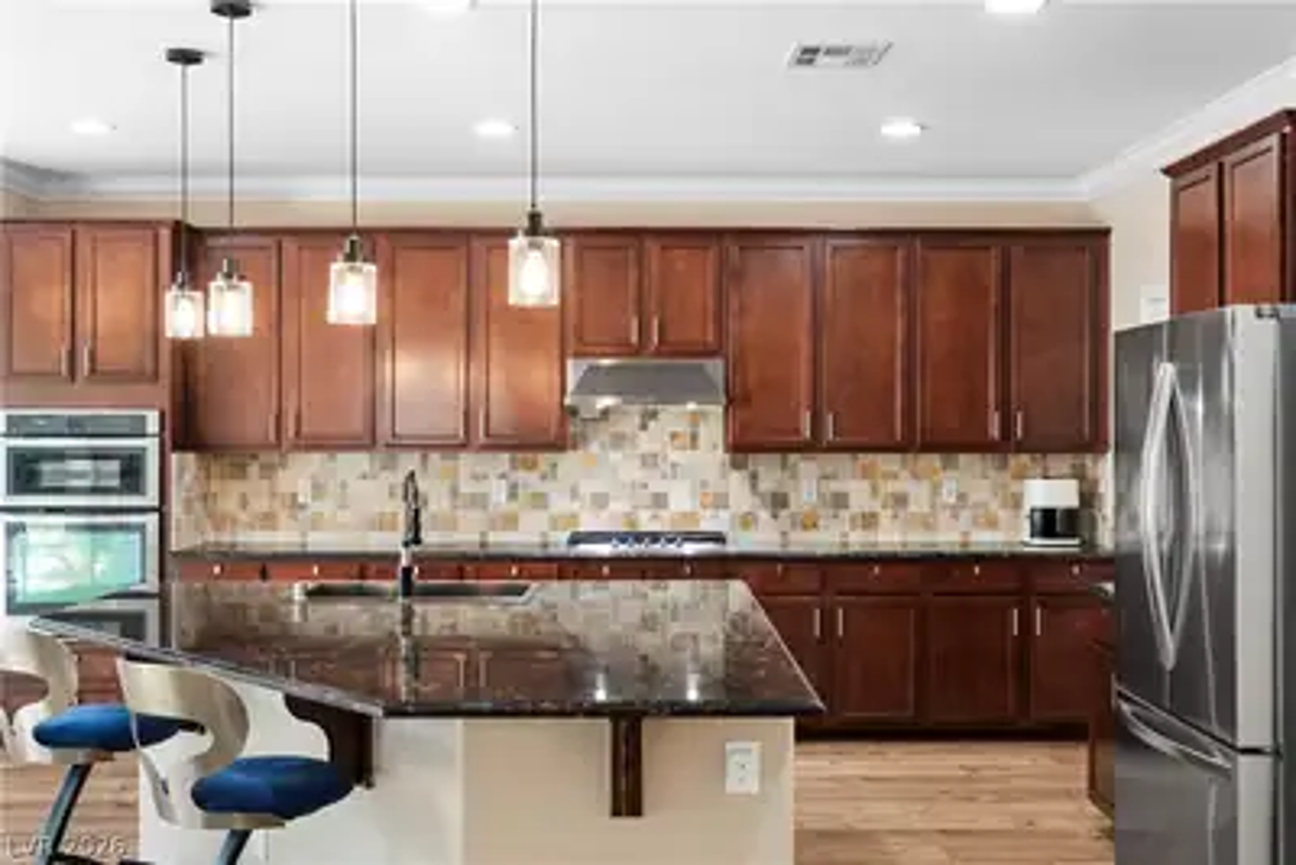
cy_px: 432
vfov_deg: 36.0
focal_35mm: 37
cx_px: 648
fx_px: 1332
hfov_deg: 51.9
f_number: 8
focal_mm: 25
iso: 400
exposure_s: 1/3
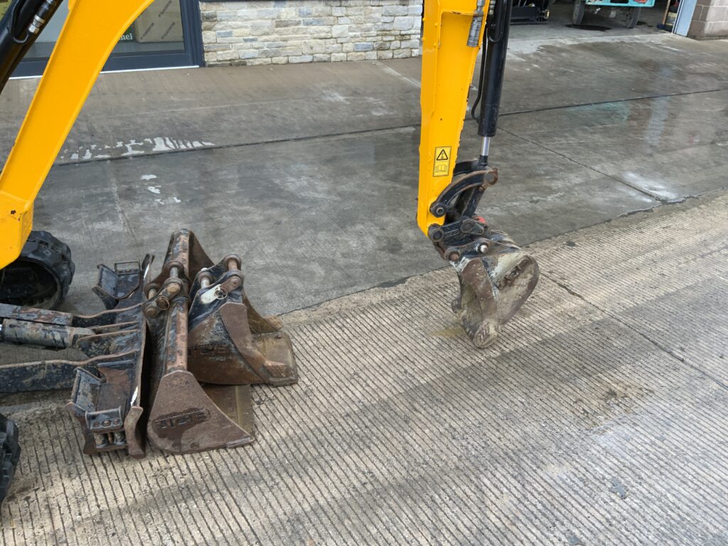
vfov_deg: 48.2
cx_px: 364
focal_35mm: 29
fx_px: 610
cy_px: 273
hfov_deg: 61.7
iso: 16
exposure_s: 1/125
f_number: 1.8
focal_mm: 3
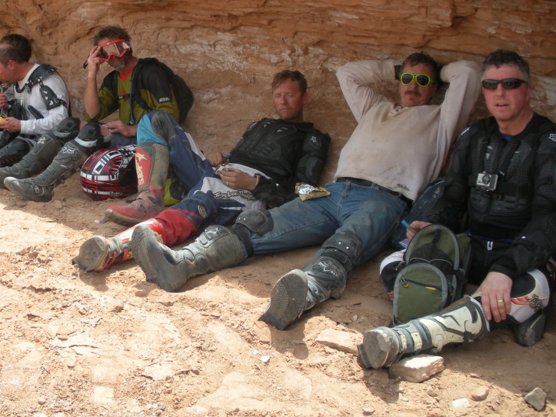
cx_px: 178
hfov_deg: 37.0
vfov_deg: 28.4
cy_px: 144
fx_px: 819
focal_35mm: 51
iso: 64
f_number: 3.5
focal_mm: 6.3
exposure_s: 1/377
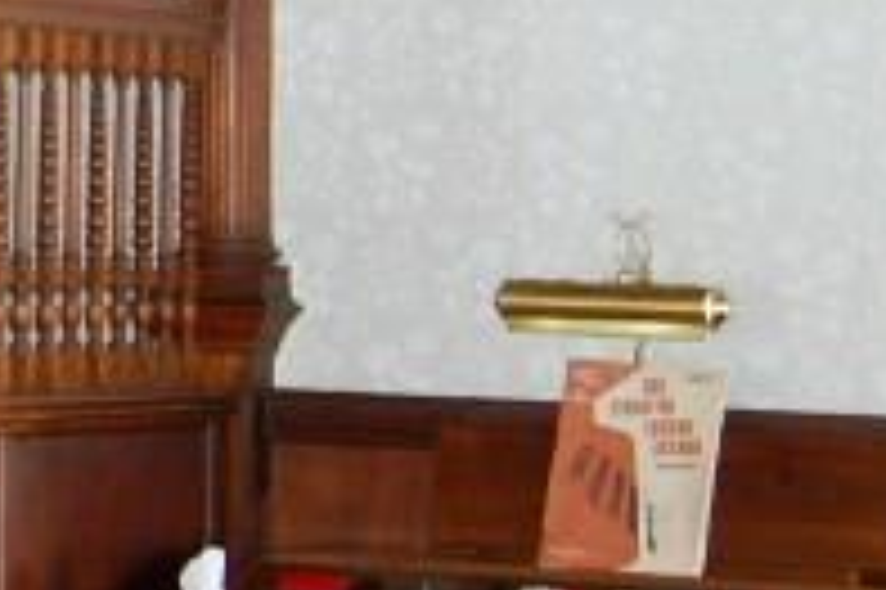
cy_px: -70
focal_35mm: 203
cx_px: -783
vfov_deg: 6.7
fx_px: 4992
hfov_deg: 9.6
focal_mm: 26
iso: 400
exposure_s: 1/60
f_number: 2.8
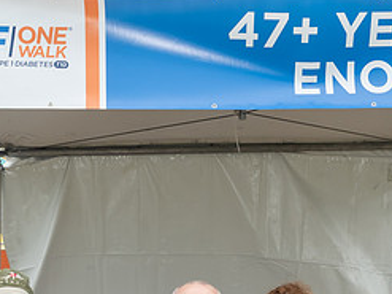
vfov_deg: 16.7
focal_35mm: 85
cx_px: 192
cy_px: 346
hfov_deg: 23.0
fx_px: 962
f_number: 8
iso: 320
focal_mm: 19
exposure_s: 1/250
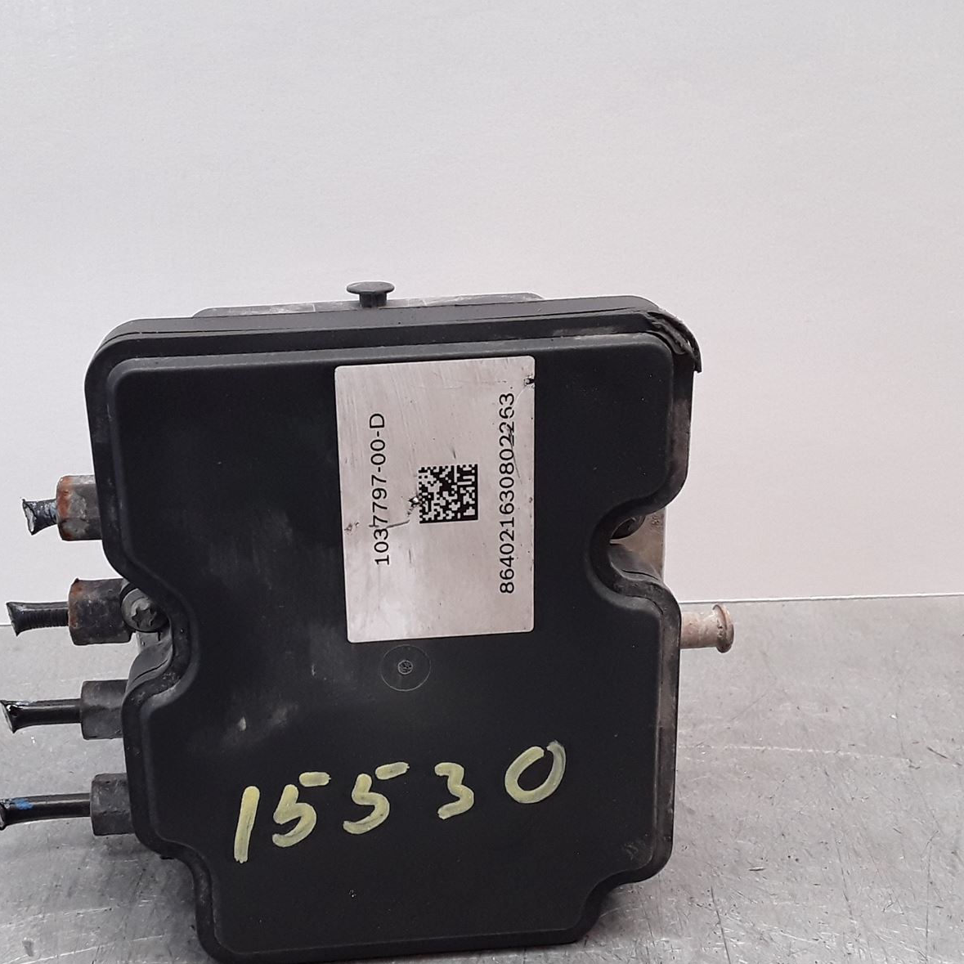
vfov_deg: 39.2
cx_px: 364
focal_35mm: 43
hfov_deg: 38.9
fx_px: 1355
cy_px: 509
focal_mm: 2.91
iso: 100
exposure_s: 1/100
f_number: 1.9
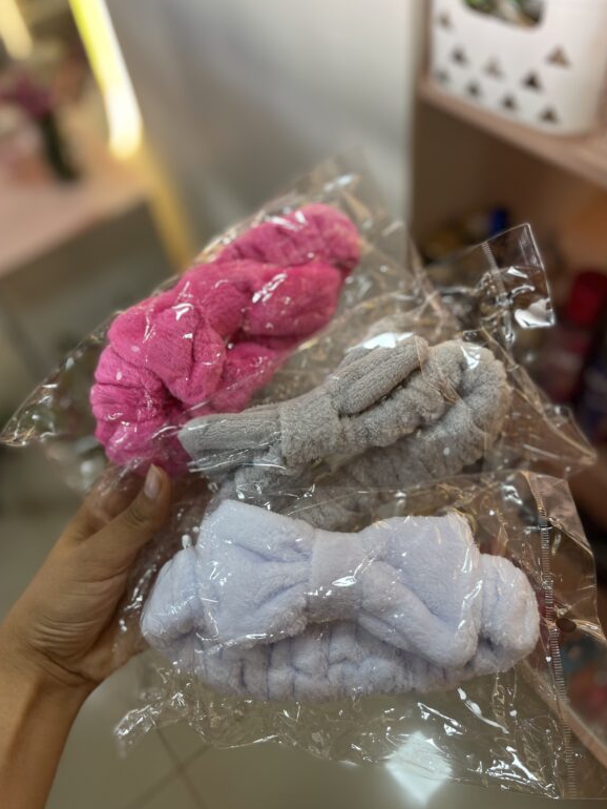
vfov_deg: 65.3
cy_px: 398
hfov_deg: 51.4
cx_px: 308
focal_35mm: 27
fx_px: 631
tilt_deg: -51.3
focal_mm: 5.1
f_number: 1.6
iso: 80
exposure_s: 1/50
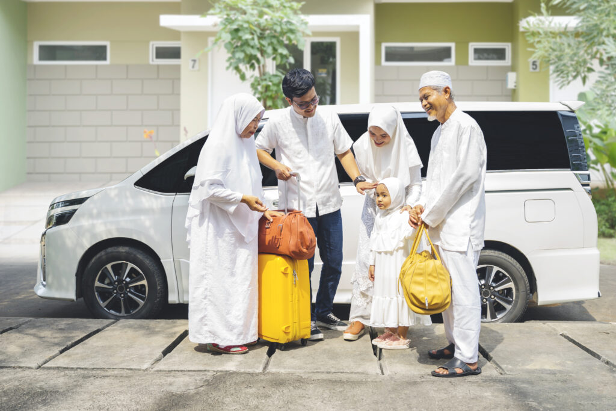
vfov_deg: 38.9
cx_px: 308
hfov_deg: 55.8
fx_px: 582
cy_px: 206
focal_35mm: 34
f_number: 3.5
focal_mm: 34
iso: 100
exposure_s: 1/200
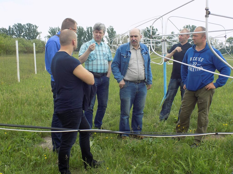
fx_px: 276
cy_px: 87
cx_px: 116
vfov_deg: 35.1
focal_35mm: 41
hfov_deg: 45.8
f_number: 3.6
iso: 80
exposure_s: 1/320
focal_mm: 7.3
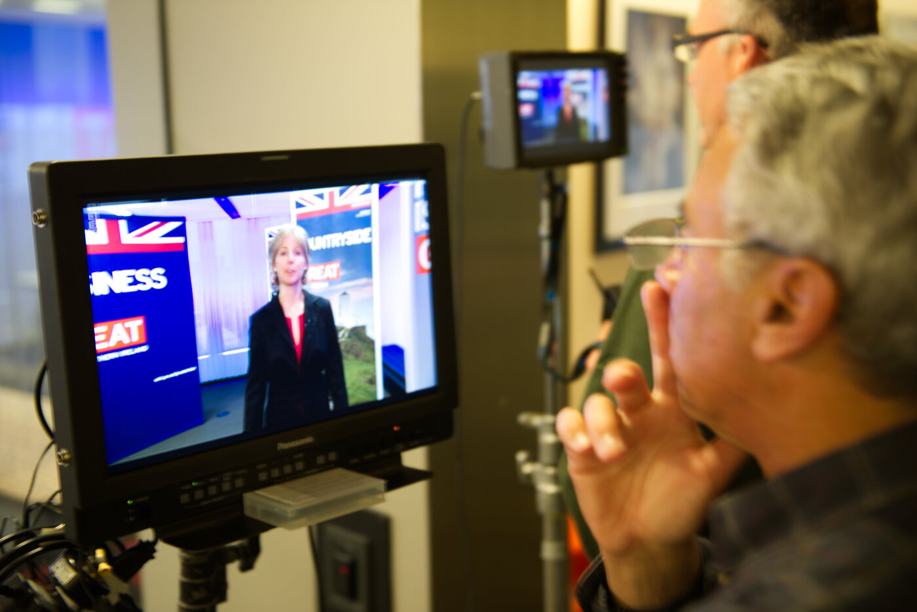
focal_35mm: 45
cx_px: 458
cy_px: 306
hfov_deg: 43.6
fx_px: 1146
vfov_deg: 29.9
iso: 100
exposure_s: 1/5
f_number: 2.8
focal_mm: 45
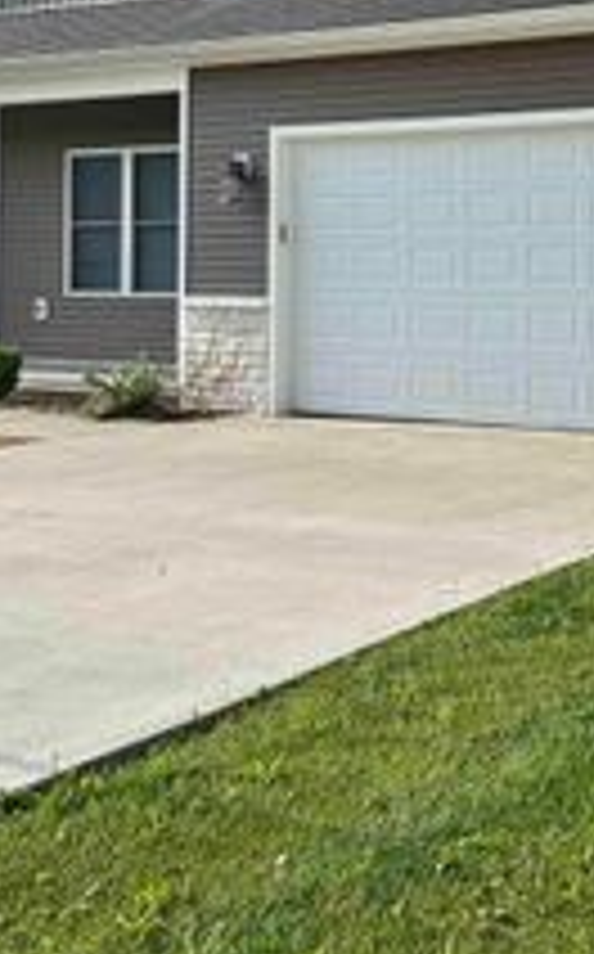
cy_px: 196
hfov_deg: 21.2
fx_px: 1558
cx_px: 504
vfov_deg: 33.1
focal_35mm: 60
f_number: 1.78
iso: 80
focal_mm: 6.76
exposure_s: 1/4975
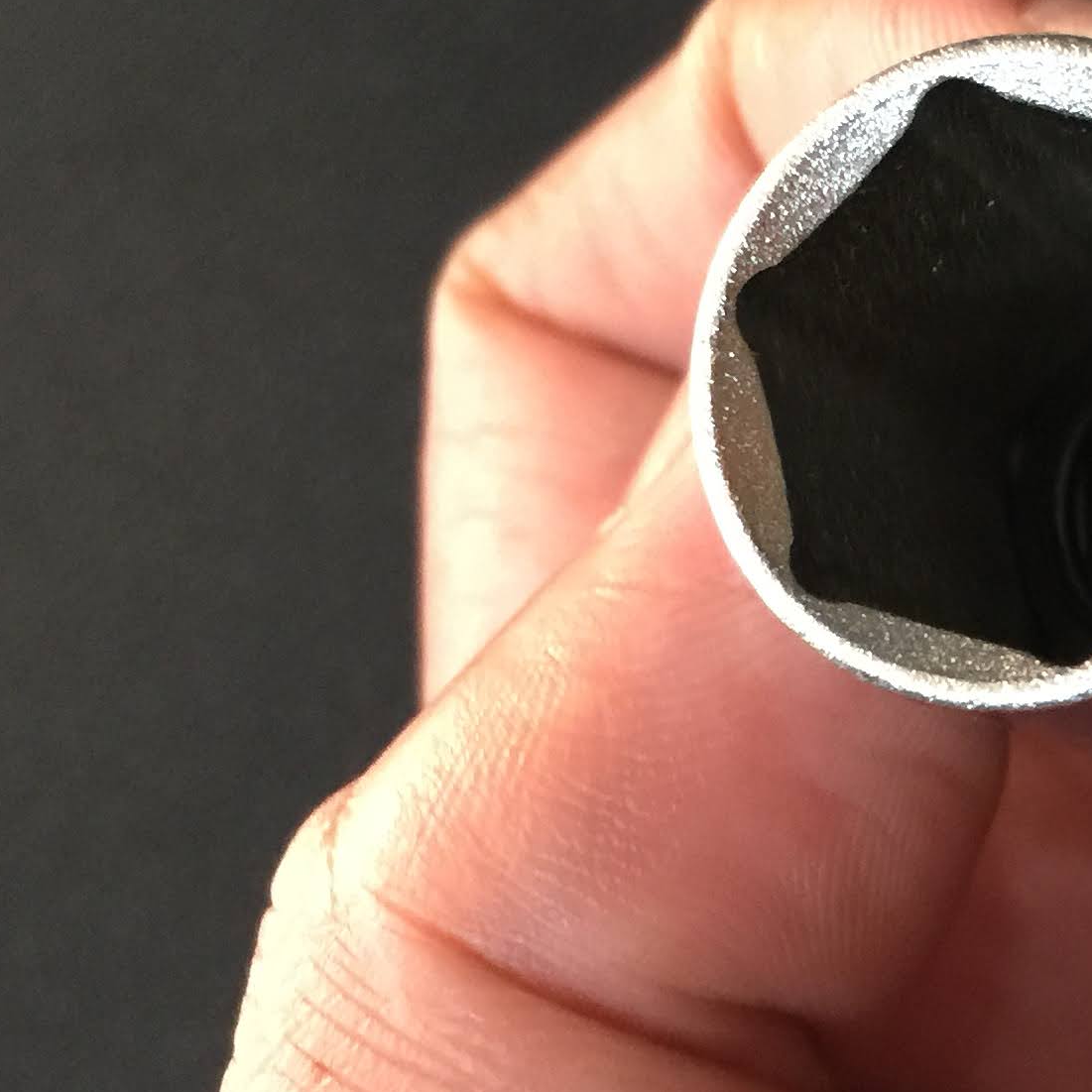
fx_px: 2712
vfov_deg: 22.6
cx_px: 1342
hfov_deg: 21.1
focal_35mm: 76
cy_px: 804
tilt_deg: -84.3
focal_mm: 4.15
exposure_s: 1/10
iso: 100
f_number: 2.2
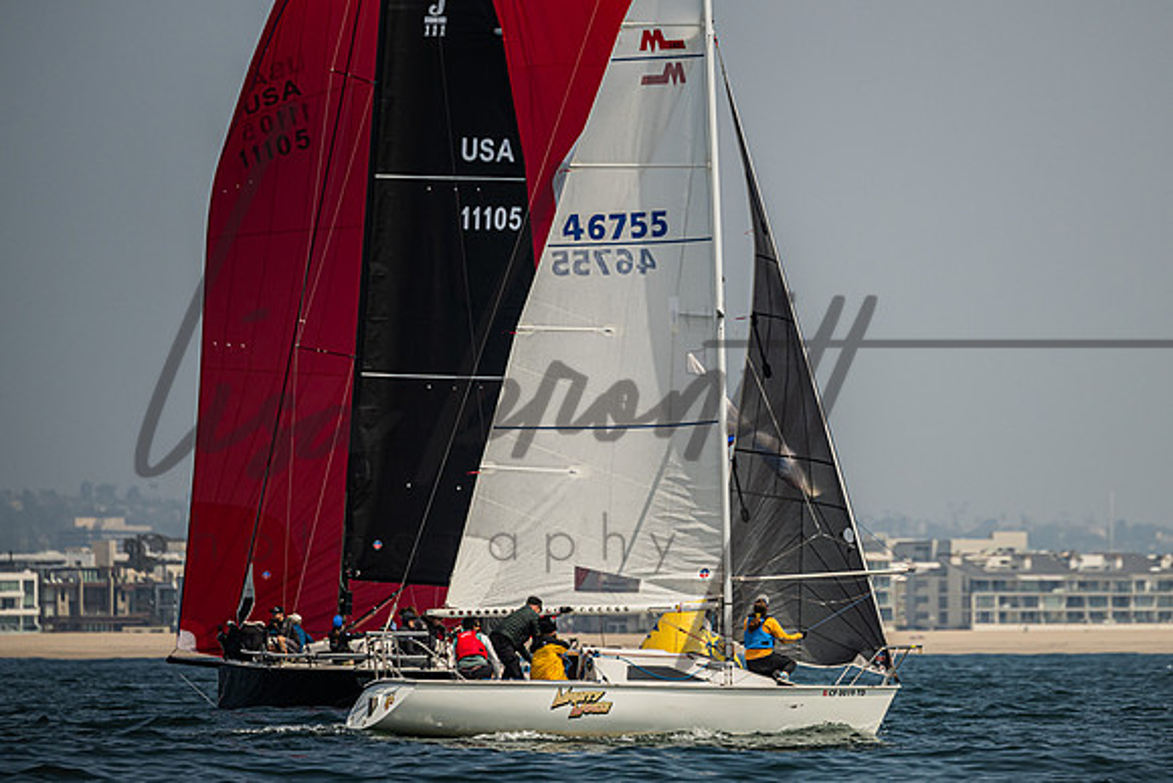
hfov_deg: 4.1
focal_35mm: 502
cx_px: 732
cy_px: 377
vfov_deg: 2.7
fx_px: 16357
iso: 360
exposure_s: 1/4000
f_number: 5.6
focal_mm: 400
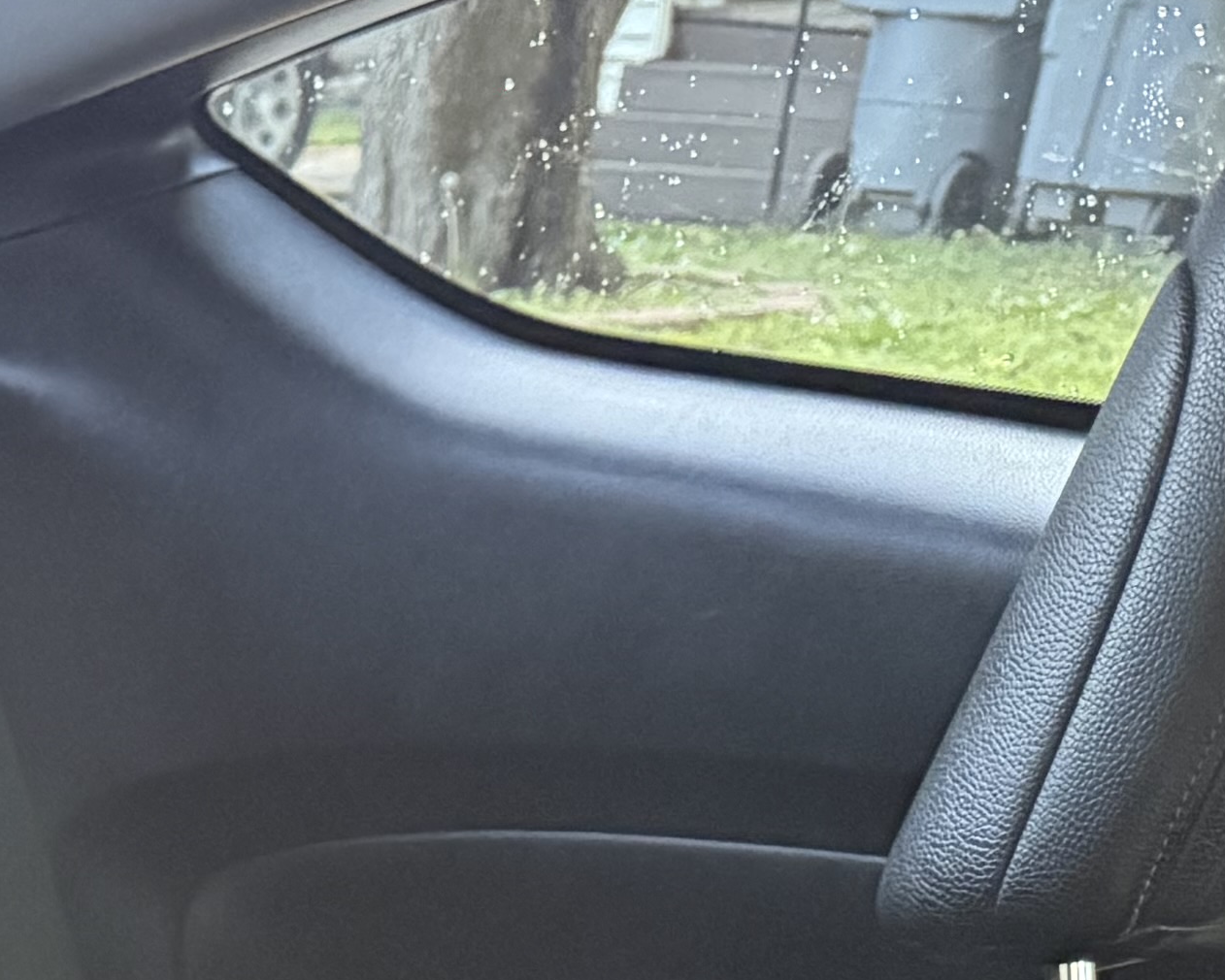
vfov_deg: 13.0
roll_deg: +0.5
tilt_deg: -26.2
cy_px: 1838
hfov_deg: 15.4
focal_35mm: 106
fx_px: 3844
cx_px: -1037
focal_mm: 6.76
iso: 800
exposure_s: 1/60
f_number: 1.78
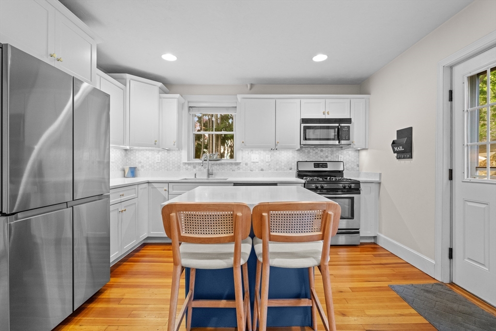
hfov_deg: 95.3
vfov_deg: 72.4
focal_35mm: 16
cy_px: 166
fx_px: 226
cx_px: 248
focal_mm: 16.4
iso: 3200
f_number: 11
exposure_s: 1/6
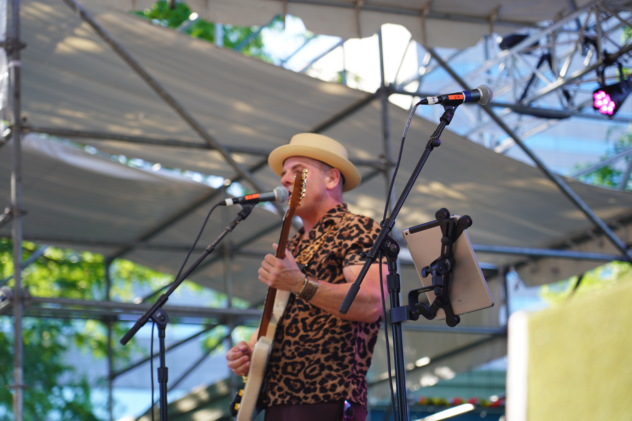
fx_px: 1843
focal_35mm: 105
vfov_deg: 13.0
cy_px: 210
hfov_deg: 19.5
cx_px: 316
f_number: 4
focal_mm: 105
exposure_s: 1/125
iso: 100
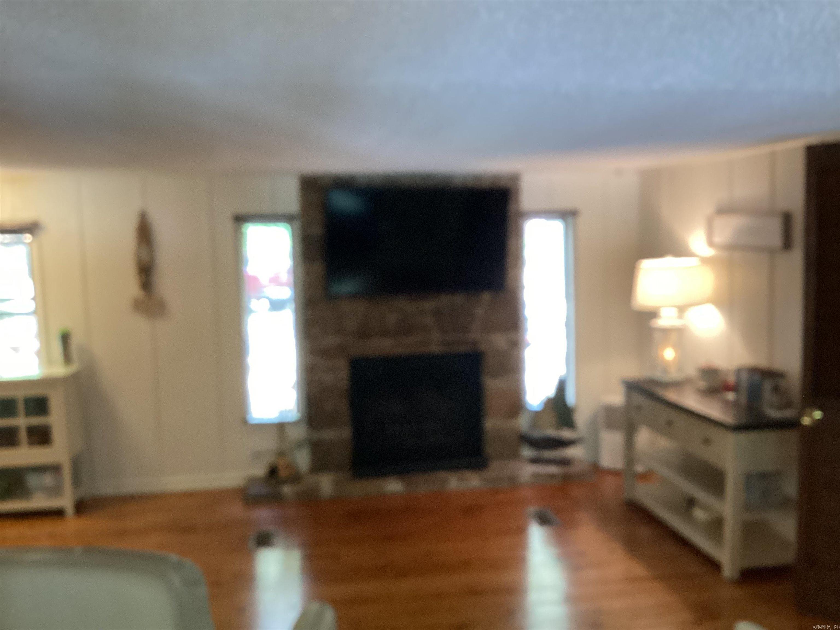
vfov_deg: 45.4
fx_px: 752
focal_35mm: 31
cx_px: 420
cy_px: 315
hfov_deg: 58.4
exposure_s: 1/60
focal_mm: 3.3
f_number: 2.4
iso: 320
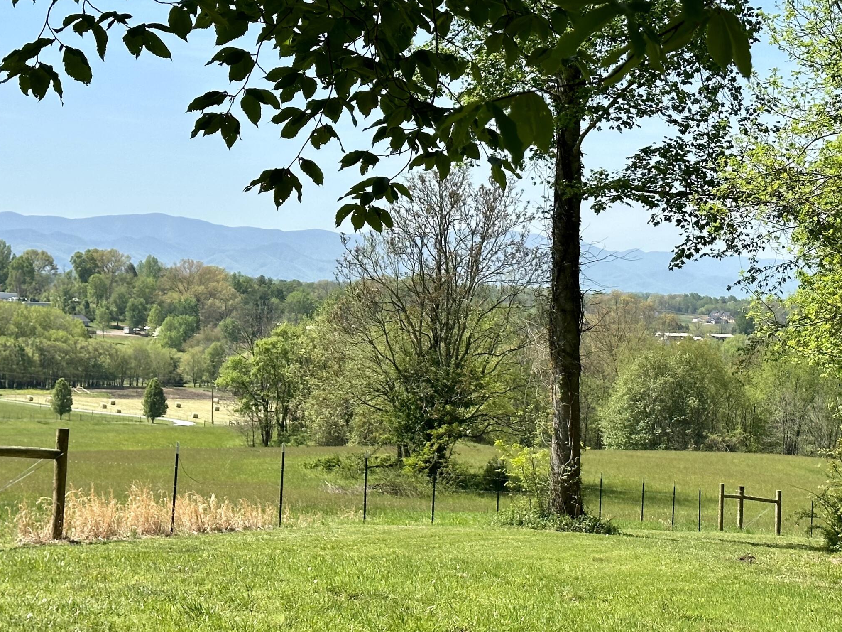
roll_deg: -2.3
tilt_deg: -0.7
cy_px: 266
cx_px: 418
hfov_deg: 27.4
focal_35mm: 71
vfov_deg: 20.7
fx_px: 1727
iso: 64
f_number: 1.78
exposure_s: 1/3472
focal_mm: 6.86
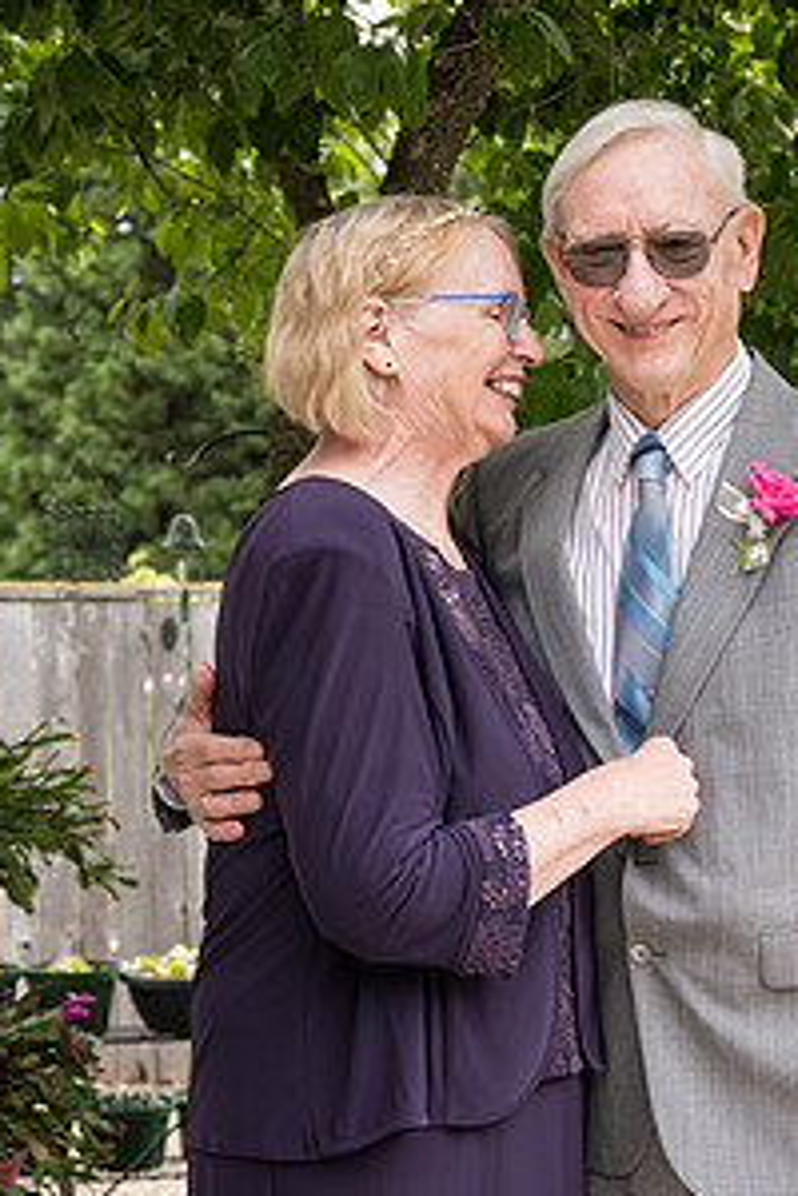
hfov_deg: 18.1
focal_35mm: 75
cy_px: 730
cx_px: 571
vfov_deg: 26.9
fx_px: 2494
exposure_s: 1/500
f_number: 5
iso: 400
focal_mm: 50
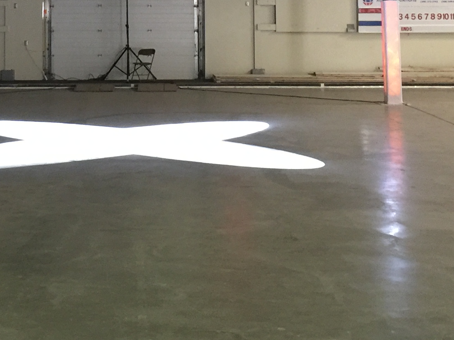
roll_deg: -0.3
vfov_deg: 16.4
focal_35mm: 86
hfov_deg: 22.5
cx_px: 91
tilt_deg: +2.7
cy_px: -72
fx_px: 1128
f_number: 2.2
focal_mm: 4.15
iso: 125
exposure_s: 1/10
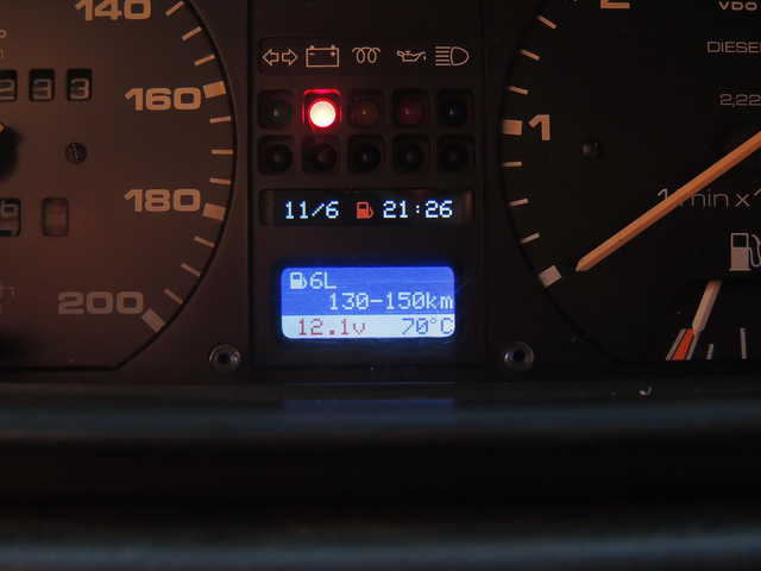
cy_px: 286
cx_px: 380
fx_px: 1319
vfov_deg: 24.4
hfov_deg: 32.2
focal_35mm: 60
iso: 720
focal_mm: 10.7
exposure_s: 1/60
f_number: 3.7
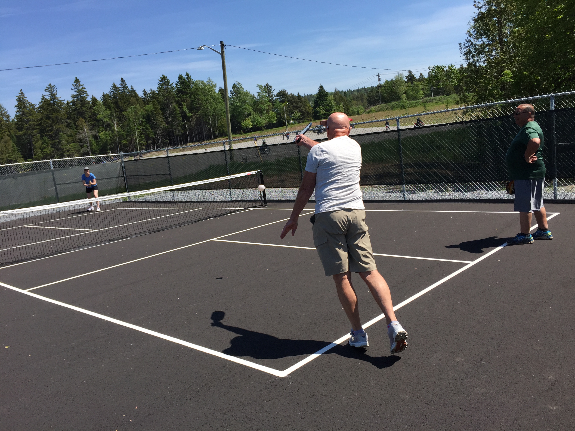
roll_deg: +6.2
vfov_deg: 48.2
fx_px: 482
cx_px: 288
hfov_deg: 61.7
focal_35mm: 29
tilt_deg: -8.5
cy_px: 216
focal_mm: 4.15
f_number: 2.2
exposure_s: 1/2083
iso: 32
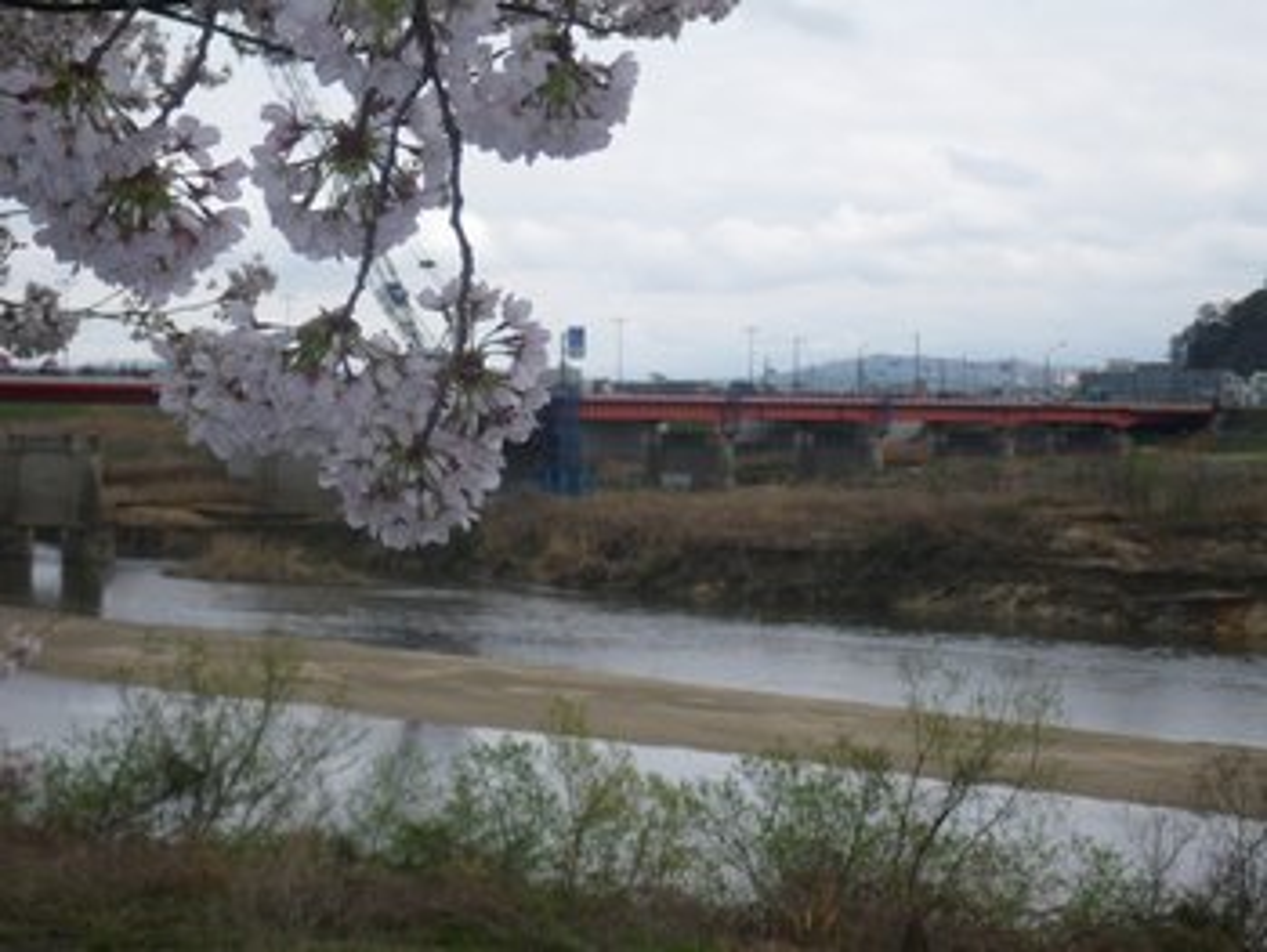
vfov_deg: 19.2
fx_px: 2820
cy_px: 476
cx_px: 634
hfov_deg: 25.3
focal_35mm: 77
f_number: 4.8
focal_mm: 13.7
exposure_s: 1/200
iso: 64
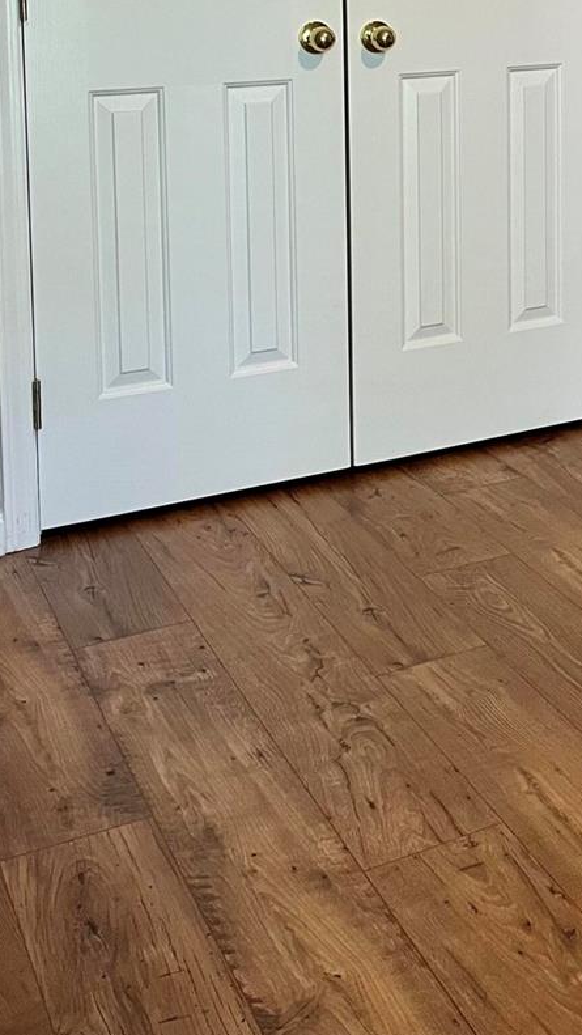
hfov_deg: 20.5
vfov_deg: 34.9
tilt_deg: -4.8
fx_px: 1509
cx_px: 685
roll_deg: +1.4
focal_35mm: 55
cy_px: 39
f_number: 1.6
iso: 200
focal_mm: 5.1
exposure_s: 1/60
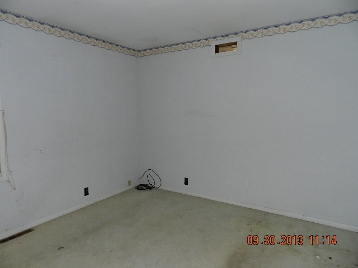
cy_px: 134
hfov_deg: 73.9
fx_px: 238
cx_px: 179
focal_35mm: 23
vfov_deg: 58.9
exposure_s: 1/30
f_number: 3.4
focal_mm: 4
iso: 200
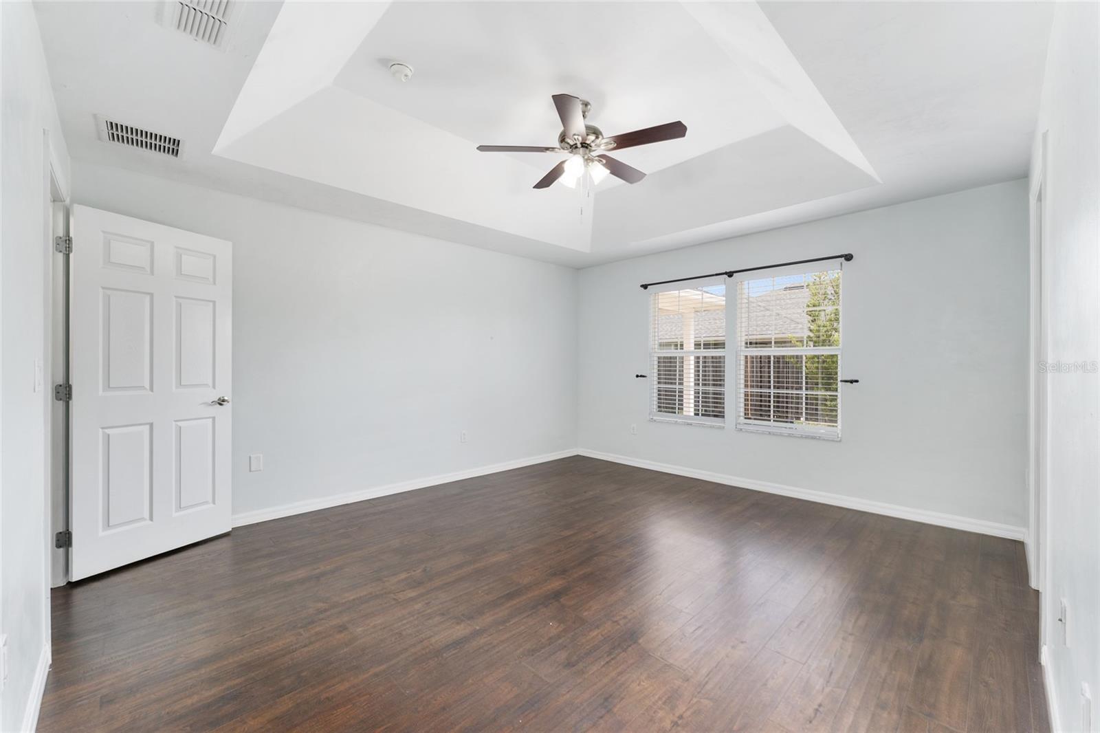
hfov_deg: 104.3
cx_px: 550
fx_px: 428
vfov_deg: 81.2
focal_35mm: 14
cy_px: 366
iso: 100
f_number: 7.1
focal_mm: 14
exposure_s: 1/4
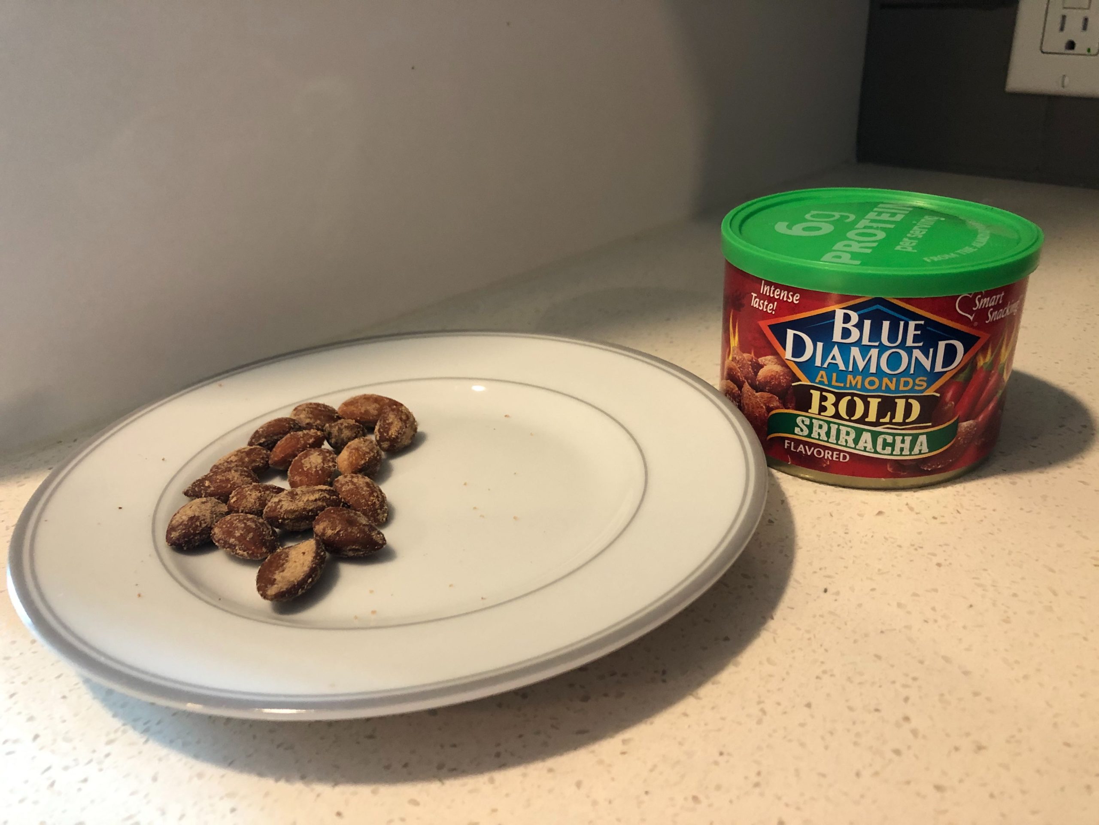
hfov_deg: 63.4
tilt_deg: -27.5
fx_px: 889
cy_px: 412
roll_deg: +2.7
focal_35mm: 28
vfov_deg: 49.7
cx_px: 550
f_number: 1.8
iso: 64
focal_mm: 3.99
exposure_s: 1/15
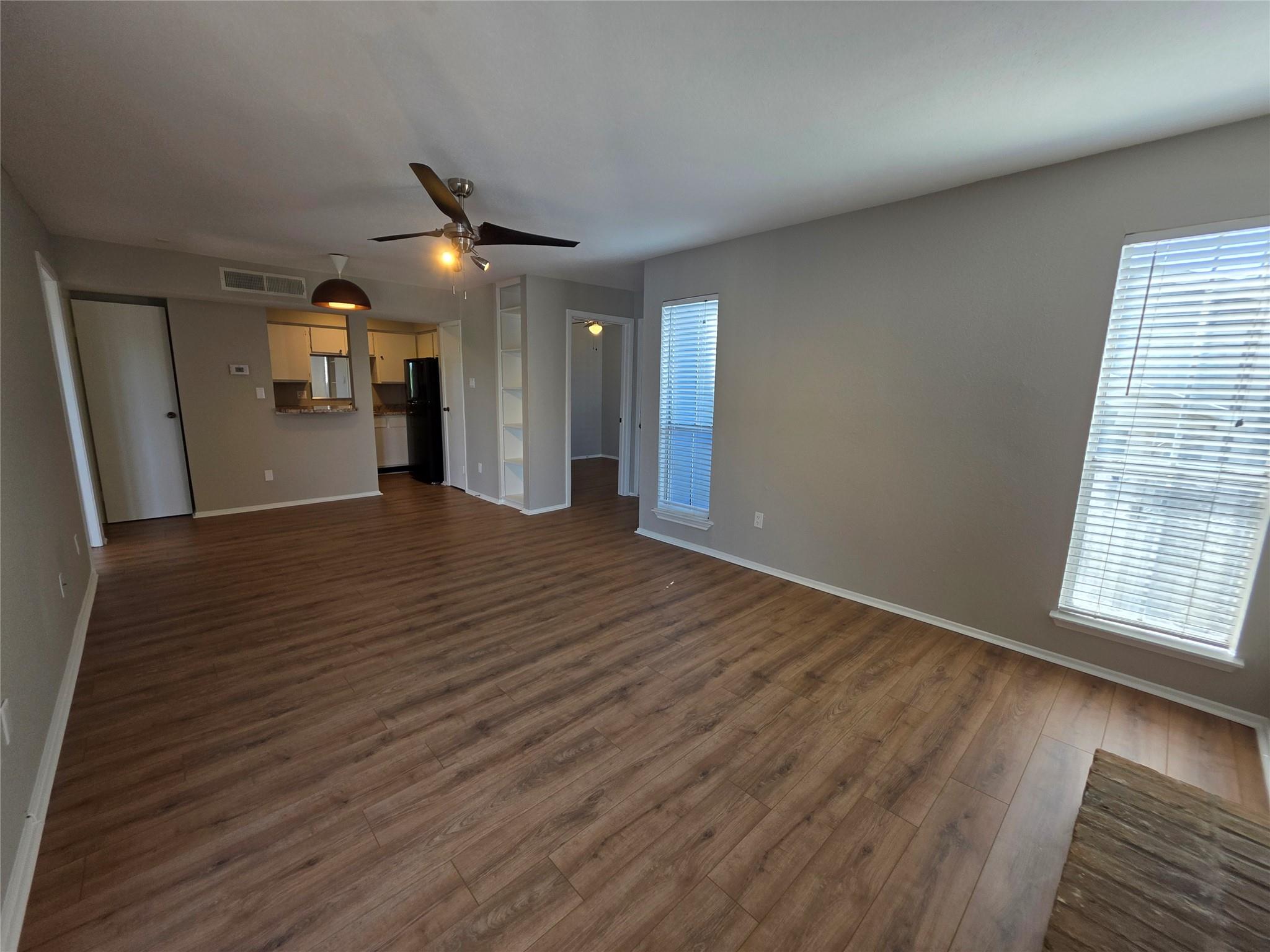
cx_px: 635
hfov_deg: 106.2
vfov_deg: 89.9
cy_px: 476
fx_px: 477
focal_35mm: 13
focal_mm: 2.2
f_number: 1.9
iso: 50
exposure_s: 1/120
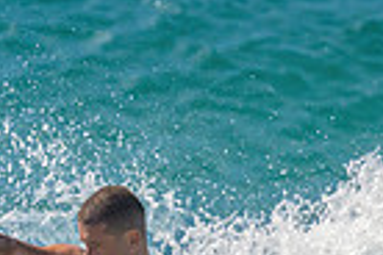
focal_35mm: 2781
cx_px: -187
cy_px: 495
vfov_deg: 0.5
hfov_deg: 0.7
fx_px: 29584
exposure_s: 1/2000
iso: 640
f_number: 11
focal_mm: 560
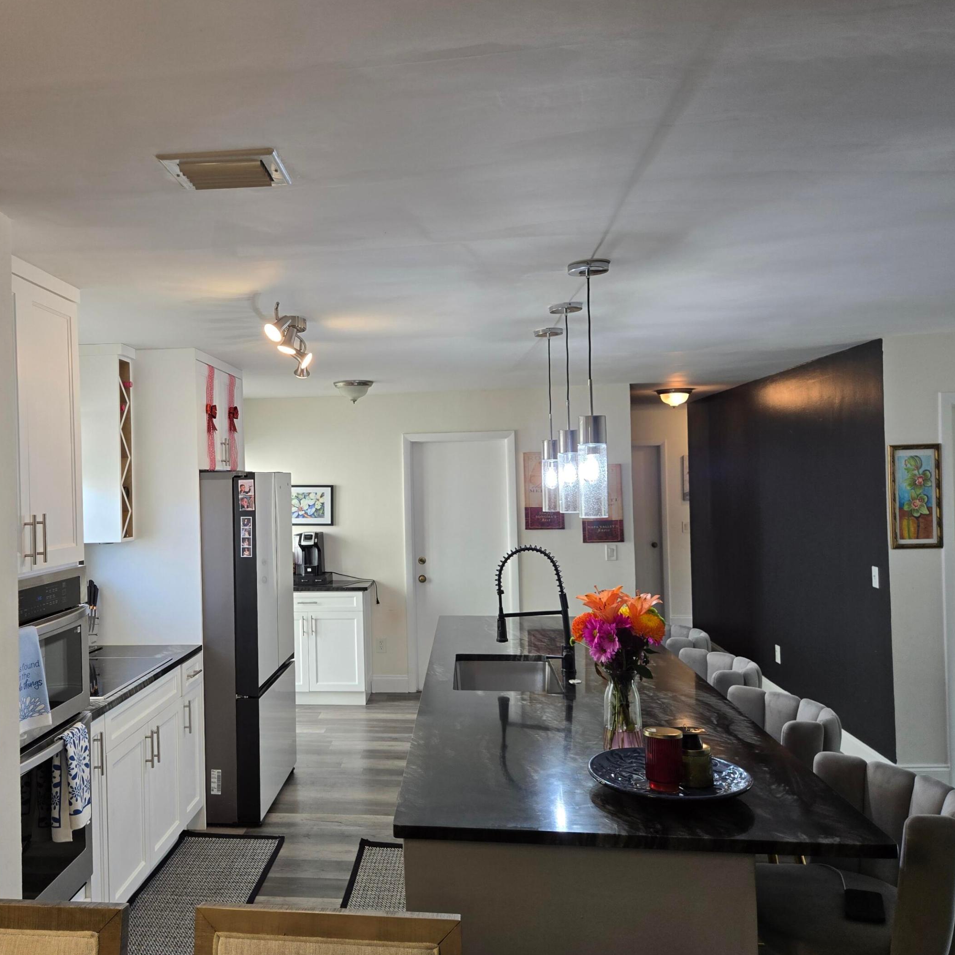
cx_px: 353
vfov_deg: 57.3
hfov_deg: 56.6
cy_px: 474
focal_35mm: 28
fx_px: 874
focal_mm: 5.4
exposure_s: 1/120
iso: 80
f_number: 1.8
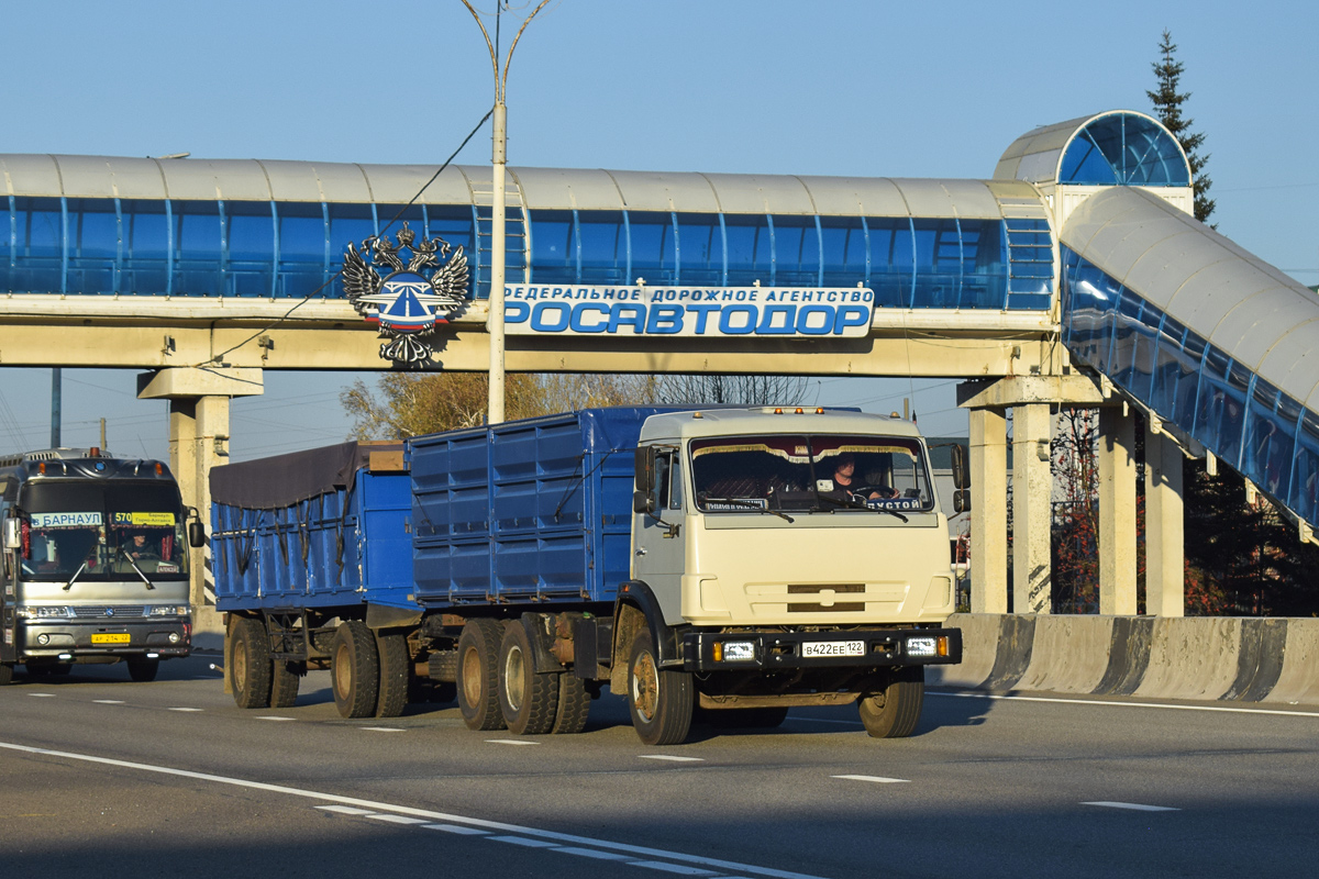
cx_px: 660
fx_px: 3022
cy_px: 440
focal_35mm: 82
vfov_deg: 16.6
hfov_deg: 24.6
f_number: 7.1
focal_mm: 55
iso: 200
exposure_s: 1/1000
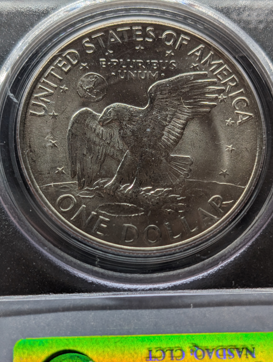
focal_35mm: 62
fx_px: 650
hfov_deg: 23.7
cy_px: 167
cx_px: 126
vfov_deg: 31.1
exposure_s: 1/50.3
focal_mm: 6.9
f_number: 1.68
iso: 22
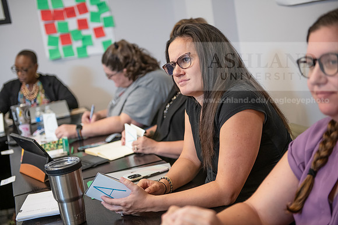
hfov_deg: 35.6
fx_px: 526
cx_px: 169
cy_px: 112
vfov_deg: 24.2
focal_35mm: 56
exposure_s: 1/200
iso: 1000
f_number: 2.8
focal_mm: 56
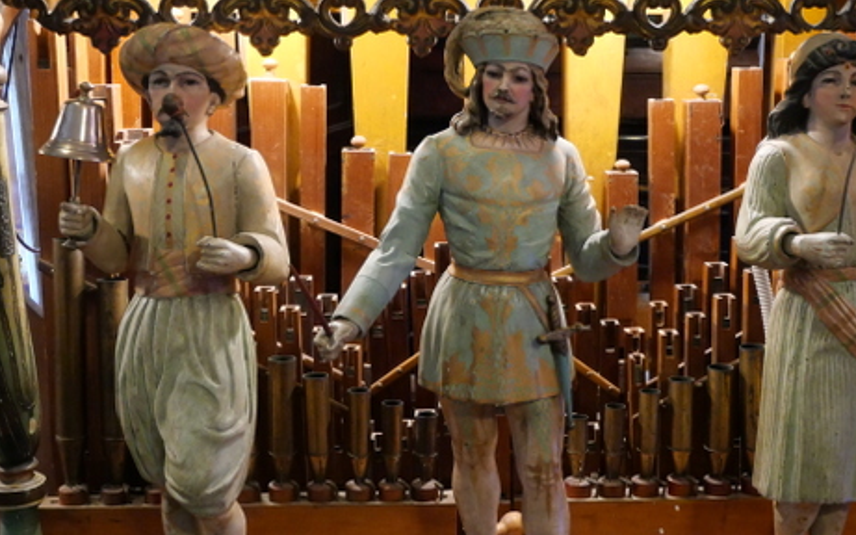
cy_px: 268
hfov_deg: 40.3
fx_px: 1166
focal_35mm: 50
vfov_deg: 25.8
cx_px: 459
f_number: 4.1
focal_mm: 17
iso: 3200
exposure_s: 1/50
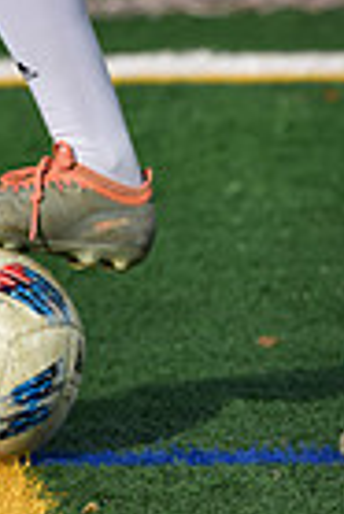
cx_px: 294
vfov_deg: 2.9
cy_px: -422
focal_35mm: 707
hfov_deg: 1.9
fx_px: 10108
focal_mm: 170
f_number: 4.5
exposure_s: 1/200
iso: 250
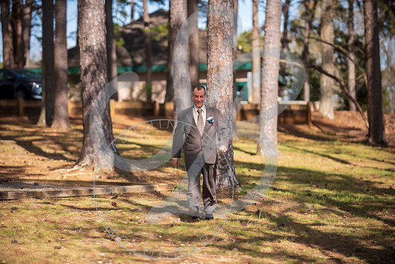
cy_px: 132
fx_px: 1536
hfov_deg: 14.7
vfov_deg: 9.8
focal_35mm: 140
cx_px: 198
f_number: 2.8
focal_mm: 140
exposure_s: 1/640
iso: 100
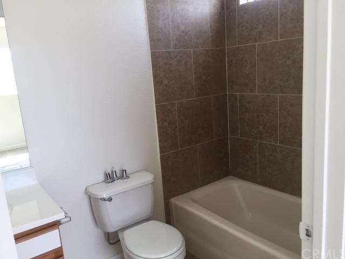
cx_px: 172
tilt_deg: -10.3
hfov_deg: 61.7
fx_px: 289
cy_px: 130
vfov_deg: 48.2
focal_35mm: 29
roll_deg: +4.5
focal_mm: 4.15
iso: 50
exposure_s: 1/120
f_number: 2.2
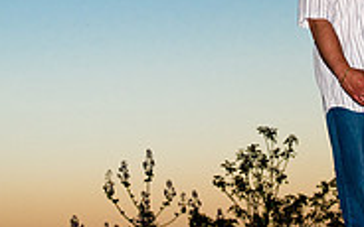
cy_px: -53
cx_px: 220
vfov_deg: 12.4
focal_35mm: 103
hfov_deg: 20.2
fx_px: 1022
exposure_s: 1/3200
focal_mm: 32
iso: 800
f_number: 4
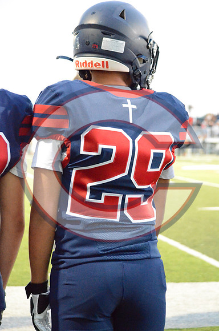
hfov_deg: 16.5
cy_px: 166
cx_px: 110
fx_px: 756
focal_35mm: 82
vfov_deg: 24.7
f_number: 4.5
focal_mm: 55
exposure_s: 1/80
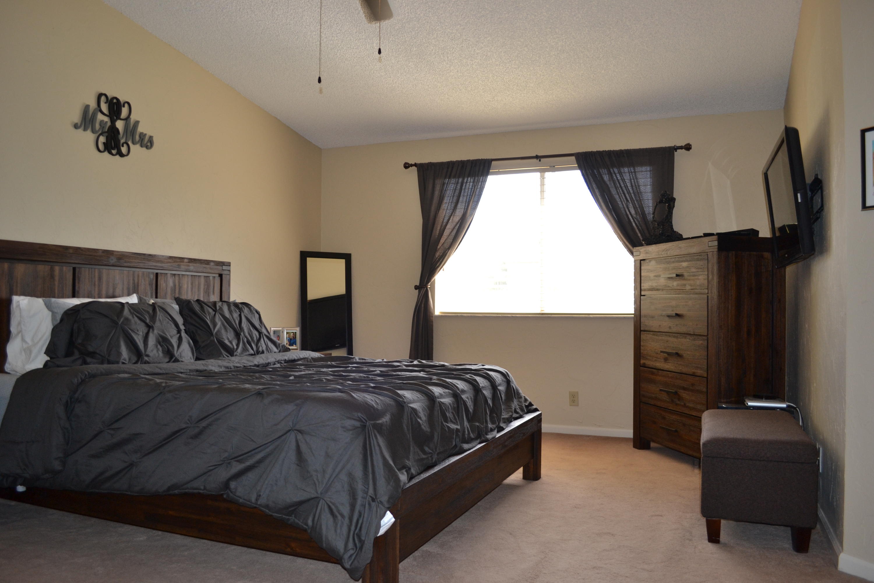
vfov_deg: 47.9
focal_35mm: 27
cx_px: 437
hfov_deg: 67.4
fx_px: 655
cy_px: 292
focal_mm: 18
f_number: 4
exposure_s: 1/125
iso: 360
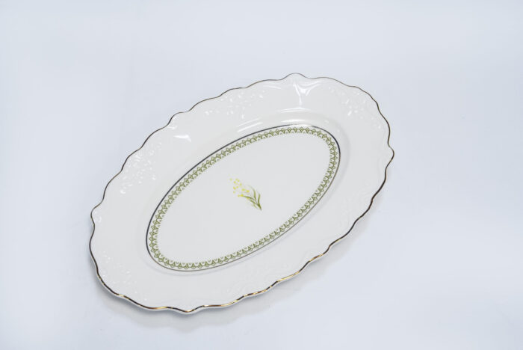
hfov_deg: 28.8
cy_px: 175
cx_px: 262
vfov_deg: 19.5
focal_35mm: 70
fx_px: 1018
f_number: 14
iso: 6400
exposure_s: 1/160
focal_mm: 70
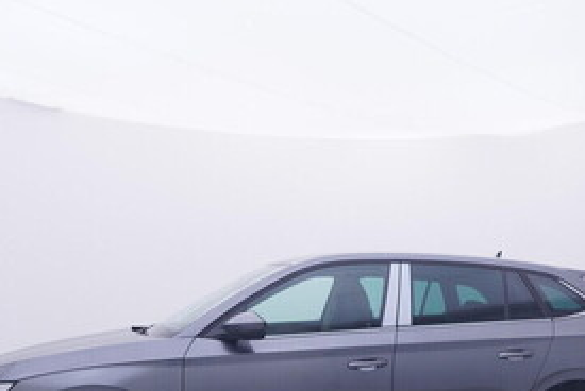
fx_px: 732
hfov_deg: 43.3
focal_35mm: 45
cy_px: 337
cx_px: 363
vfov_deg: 29.0
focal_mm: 15
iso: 200
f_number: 5
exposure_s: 1/80
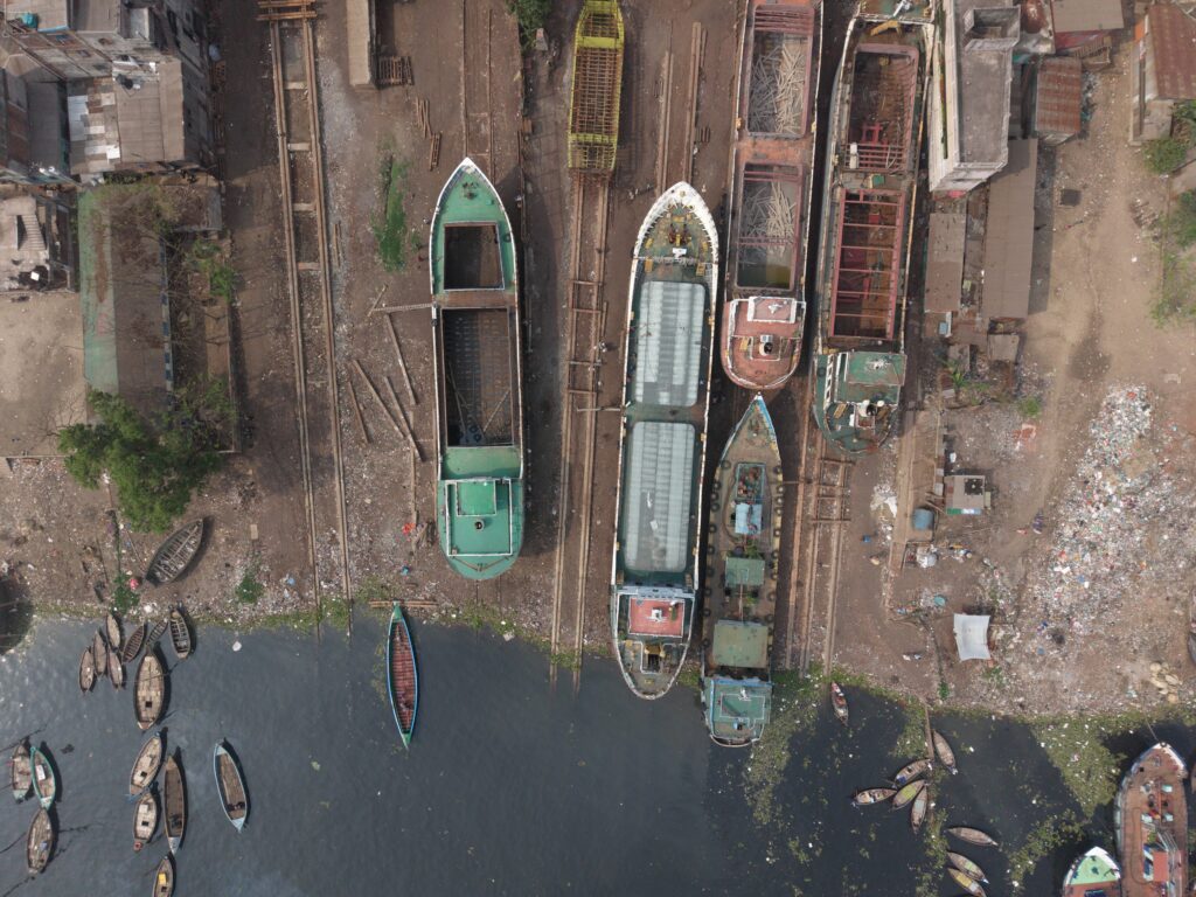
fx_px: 829
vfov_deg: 56.8
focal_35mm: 24
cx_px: 598
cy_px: 448
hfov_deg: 71.6
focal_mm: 8.67
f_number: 1.8
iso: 170
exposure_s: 1/400
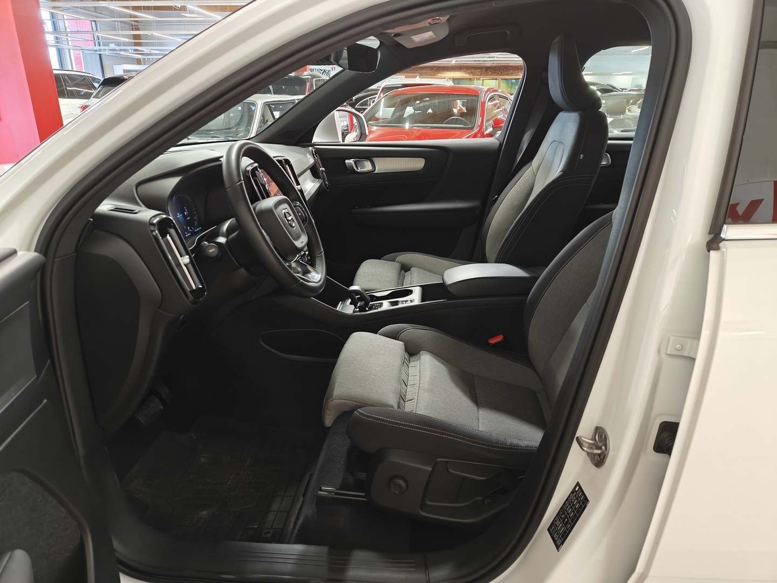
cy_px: 292
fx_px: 539
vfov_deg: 56.8
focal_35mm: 24
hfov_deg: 71.6
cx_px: 388
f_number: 1.8
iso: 160
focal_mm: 5.59
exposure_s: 1/50
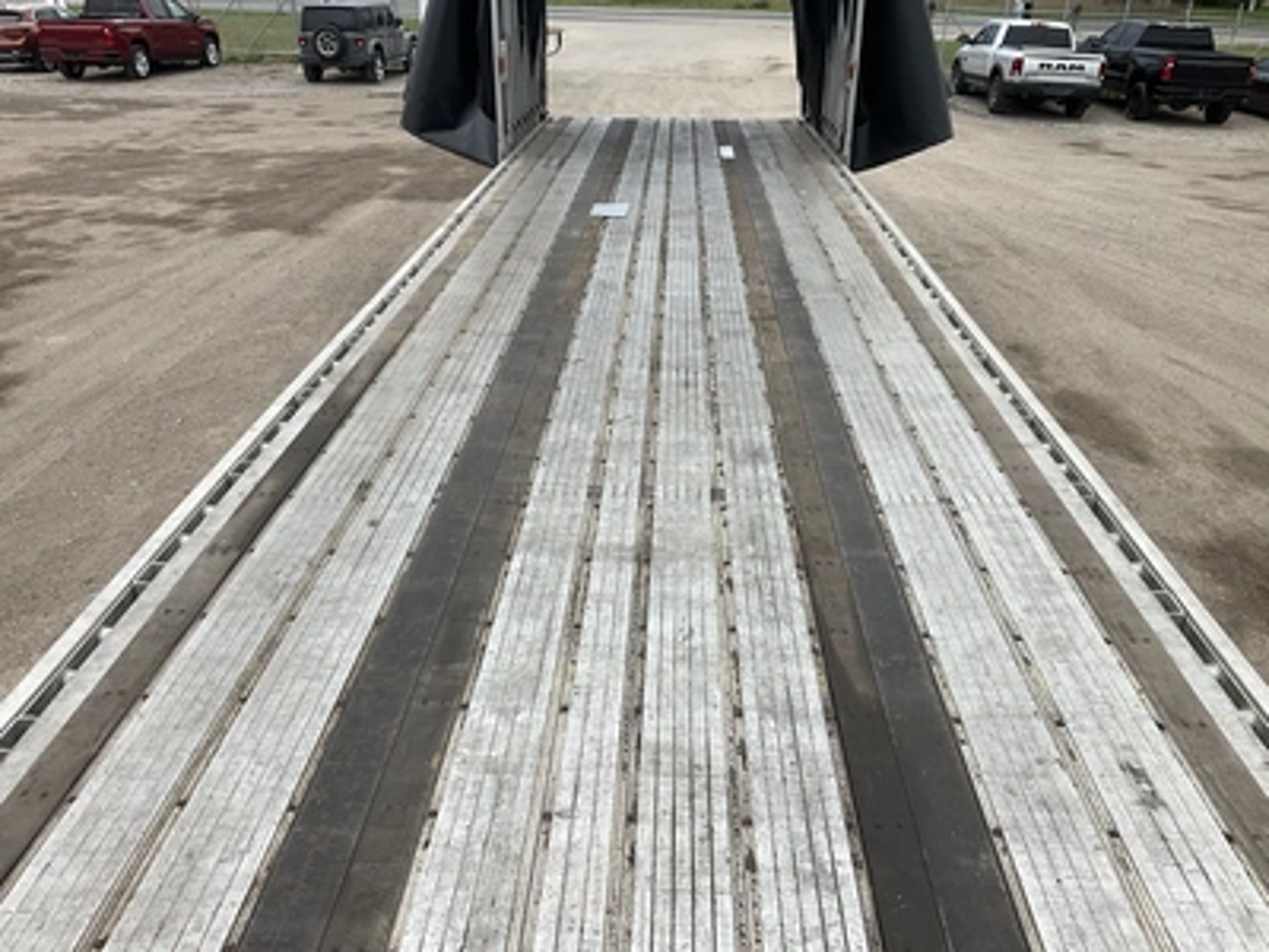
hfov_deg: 61.7
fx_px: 1063
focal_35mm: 29
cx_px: 634
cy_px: 476
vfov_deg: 48.2
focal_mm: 3
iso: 25
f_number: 1.8
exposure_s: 1/599
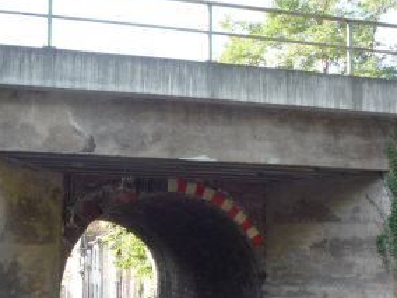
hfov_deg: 35.5
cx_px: 176
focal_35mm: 54
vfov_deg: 26.7
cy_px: 220
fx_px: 619
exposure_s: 1/100
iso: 100
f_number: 3.3
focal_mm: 5.2
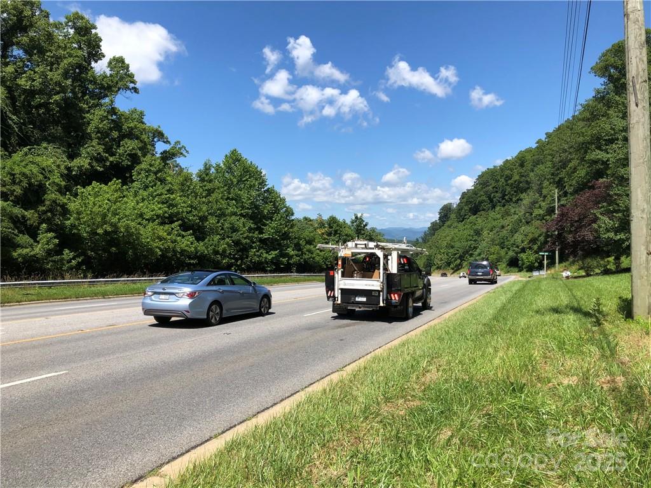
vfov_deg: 49.7
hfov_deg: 63.4
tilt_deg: +0.1
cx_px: 326
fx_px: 527
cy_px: 244
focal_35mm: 28
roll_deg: +0.9
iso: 20
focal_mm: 3.99
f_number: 1.8
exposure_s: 1/1715
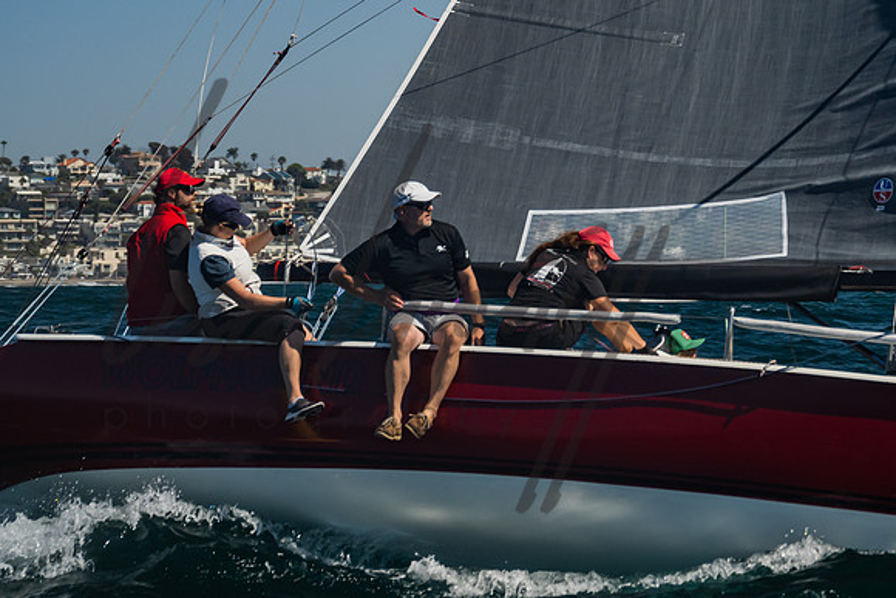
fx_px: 4586
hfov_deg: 11.1
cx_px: 839
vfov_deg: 7.5
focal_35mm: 184
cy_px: 166
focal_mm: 89
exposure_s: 1/1000
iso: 160
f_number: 6.3
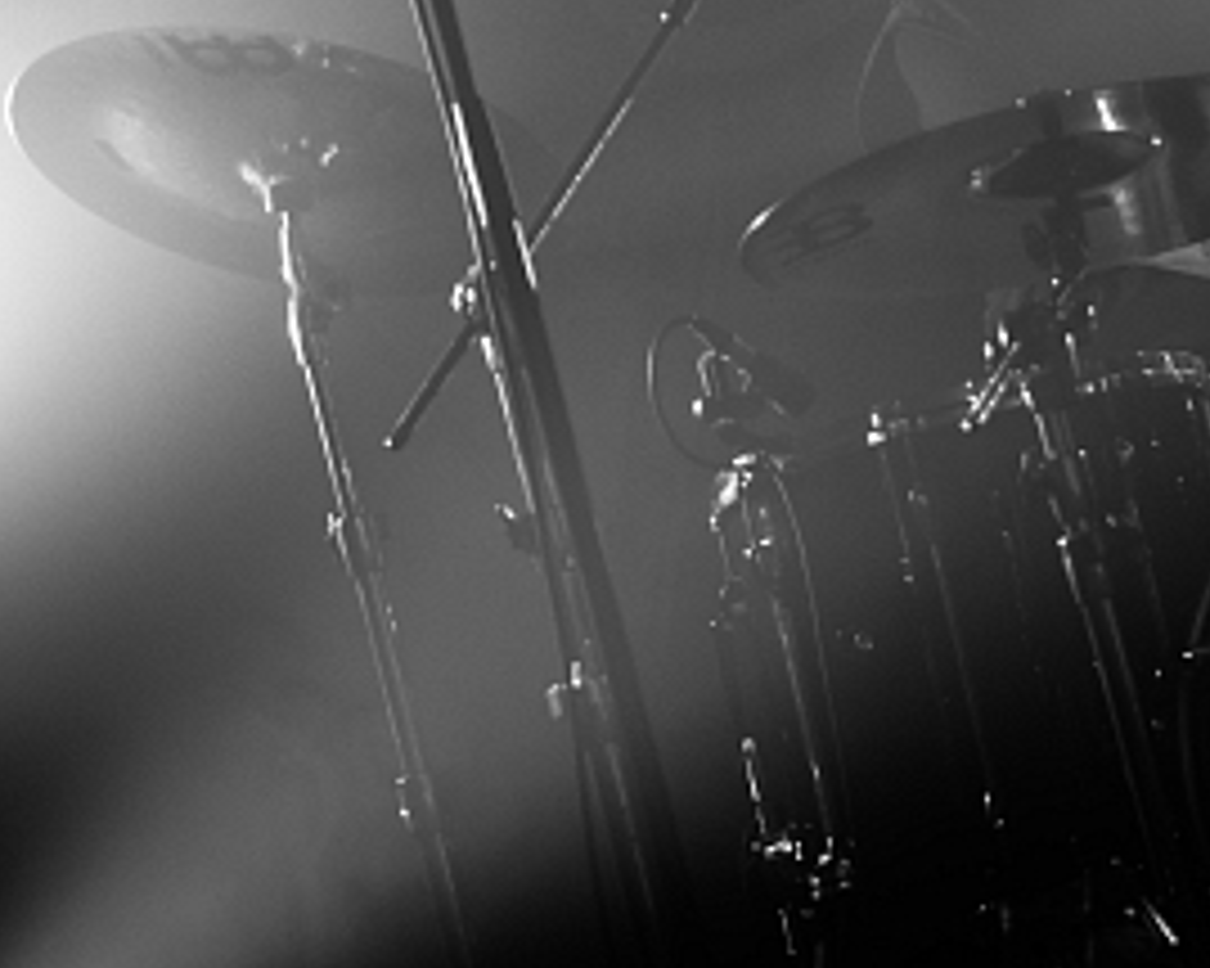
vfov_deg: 8.7
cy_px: 88
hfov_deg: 10.8
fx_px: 6301
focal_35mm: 176
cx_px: 1480
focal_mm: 70
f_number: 2.8
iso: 1600
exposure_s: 1/100
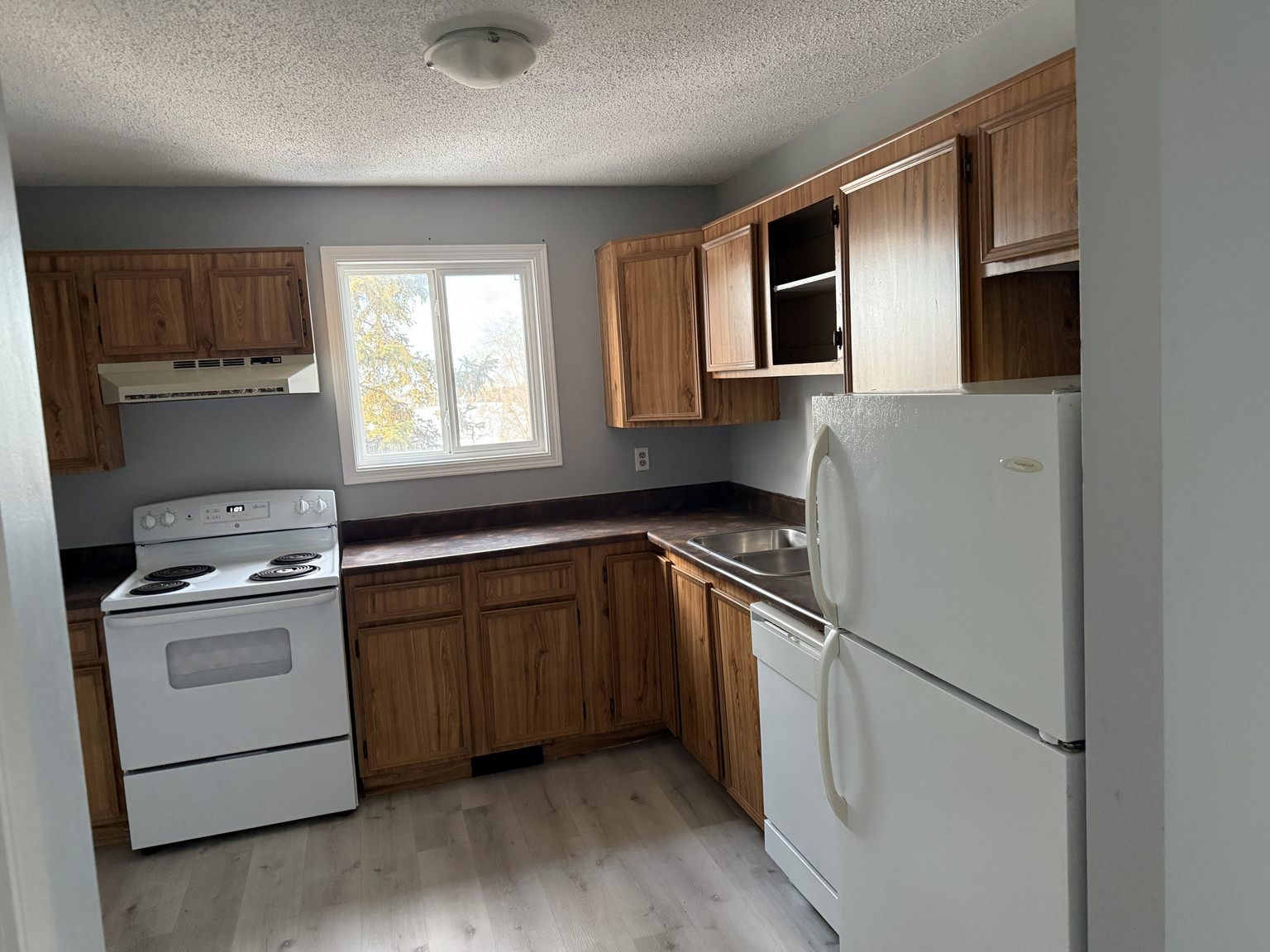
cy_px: 476
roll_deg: +2.9
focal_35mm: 24
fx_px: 881
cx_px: 635
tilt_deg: -5.2
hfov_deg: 71.6
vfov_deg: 56.8
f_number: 1.78
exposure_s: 1/60
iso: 640
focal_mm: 6.76
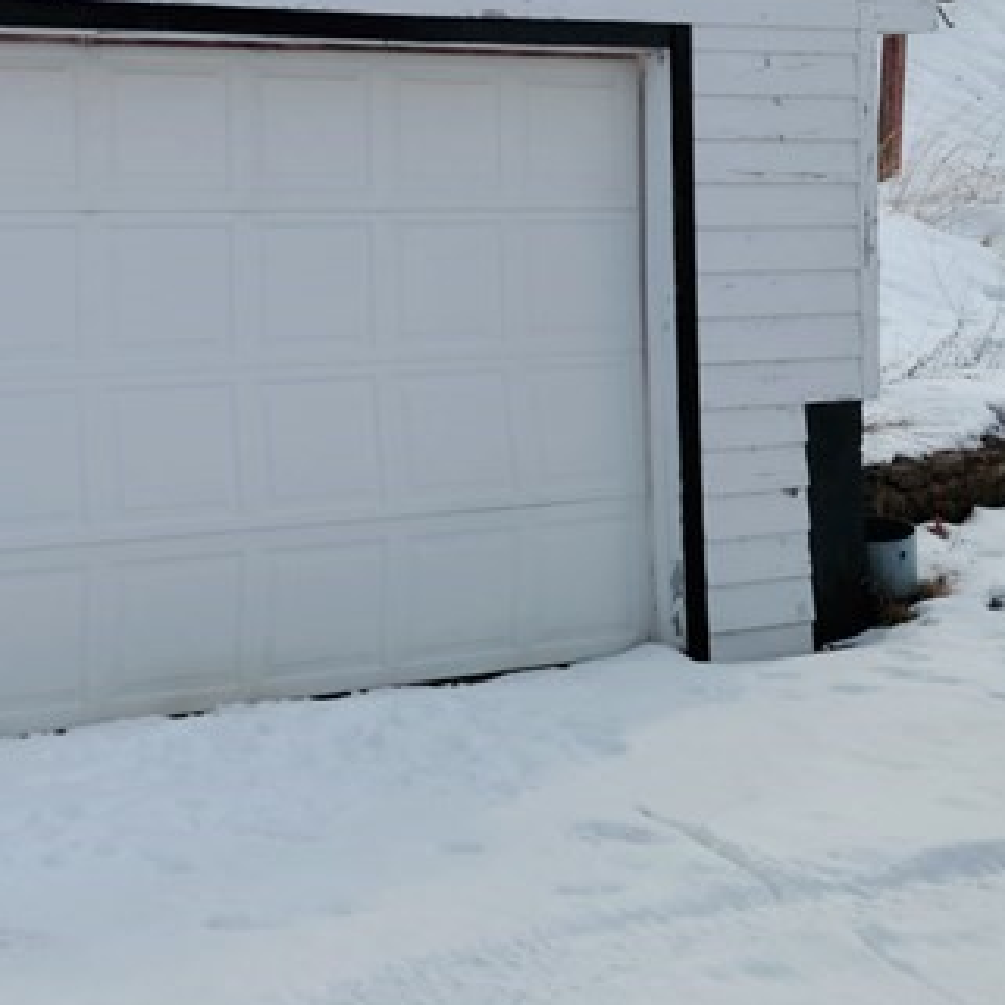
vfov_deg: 21.3
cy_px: 34
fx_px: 2595
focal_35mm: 79
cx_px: -225
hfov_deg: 20.4
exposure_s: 1/1111
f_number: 2
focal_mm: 5.9
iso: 25
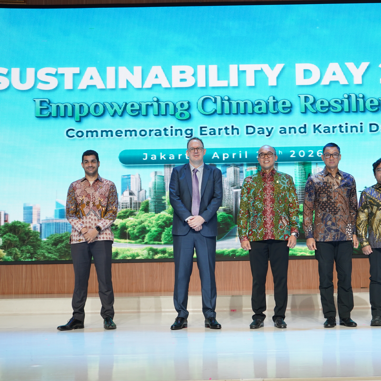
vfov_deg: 30.0
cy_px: 192
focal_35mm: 57
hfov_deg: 29.9
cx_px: 250
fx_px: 710
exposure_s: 1/125
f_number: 4
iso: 800
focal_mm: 44
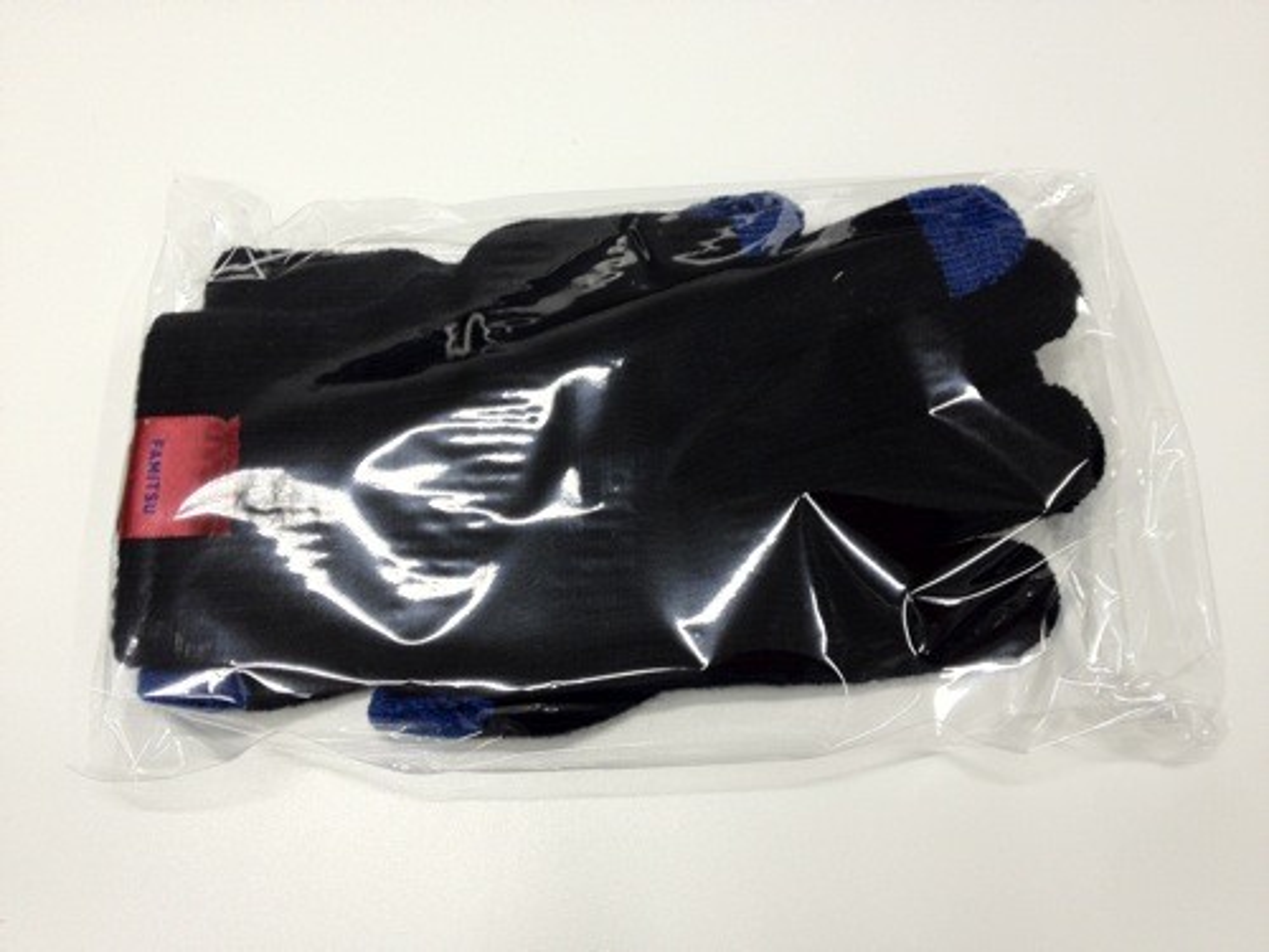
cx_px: 634
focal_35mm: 35
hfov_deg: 52.6
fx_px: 1283
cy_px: 476
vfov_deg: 40.7
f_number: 2.4
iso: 64
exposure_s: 1/20
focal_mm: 4.28
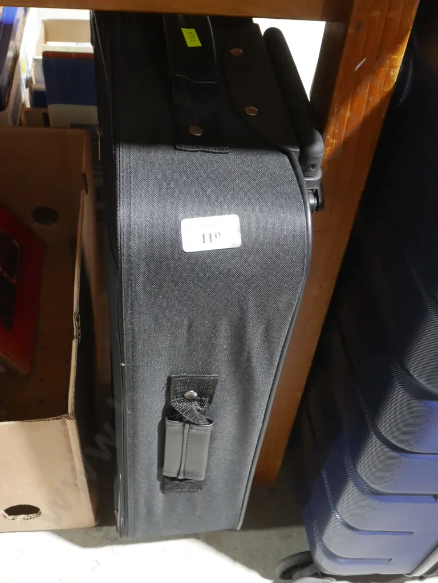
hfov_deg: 36.0
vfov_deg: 46.8
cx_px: 219
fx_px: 675
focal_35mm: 40
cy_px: 292
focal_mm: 20
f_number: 11
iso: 3200
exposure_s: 1/13
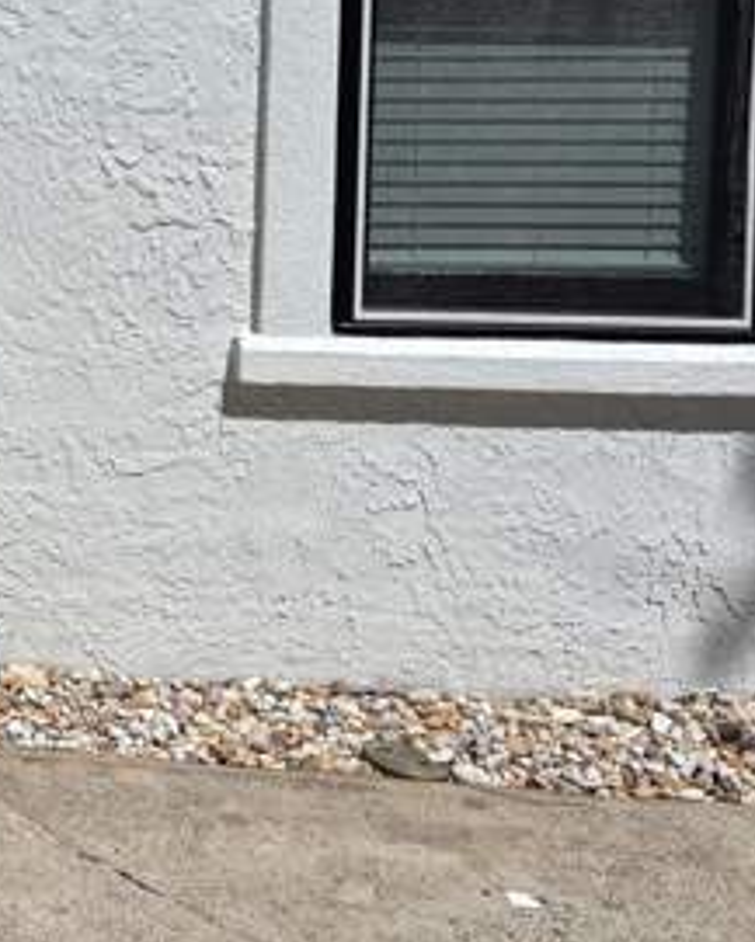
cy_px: 108
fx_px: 2094
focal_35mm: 75
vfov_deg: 24.7
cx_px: -498
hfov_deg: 17.5
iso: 50
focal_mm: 5.96
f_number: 1.6
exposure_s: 1/9091
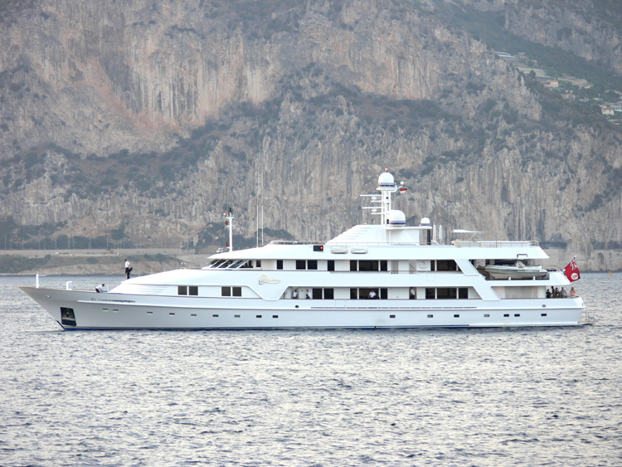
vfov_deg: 6.3
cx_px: 311
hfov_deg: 8.4
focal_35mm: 235
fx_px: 4224
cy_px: 234
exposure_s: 1/50
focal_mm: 49.8
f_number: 3.6
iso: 80
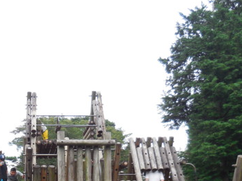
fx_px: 398
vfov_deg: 24.2
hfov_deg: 32.3
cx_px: 30
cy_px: 192
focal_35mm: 57
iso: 125
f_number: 3.1
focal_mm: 4.5
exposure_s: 1/200
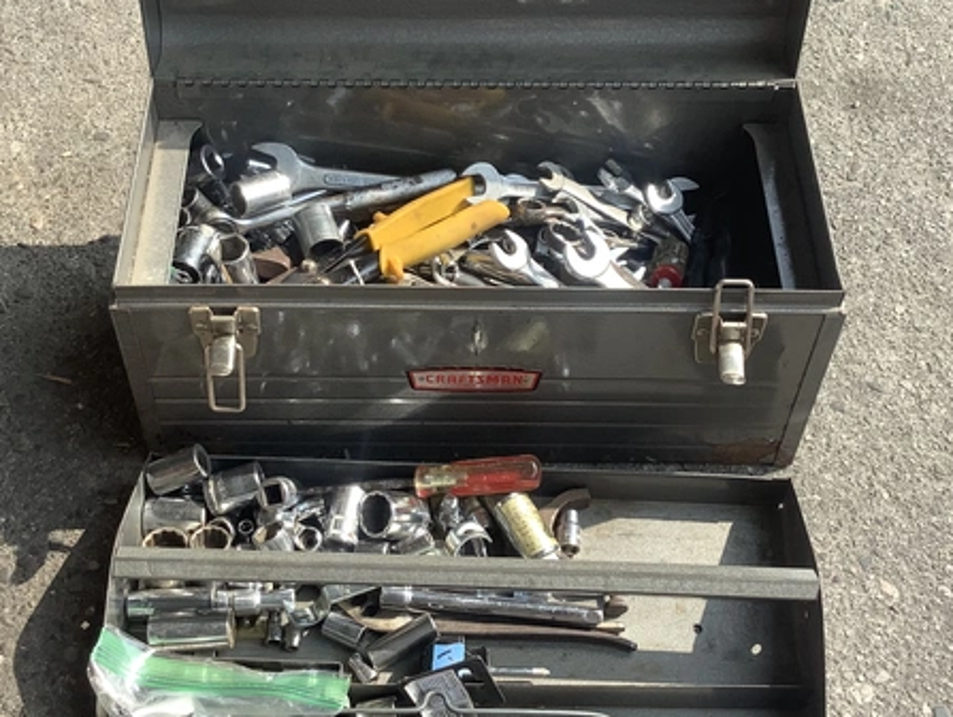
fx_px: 1433
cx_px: 437
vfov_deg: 28.0
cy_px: 285
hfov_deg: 36.8
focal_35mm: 52
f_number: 2.4
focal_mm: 3.3
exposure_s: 1/509
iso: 25
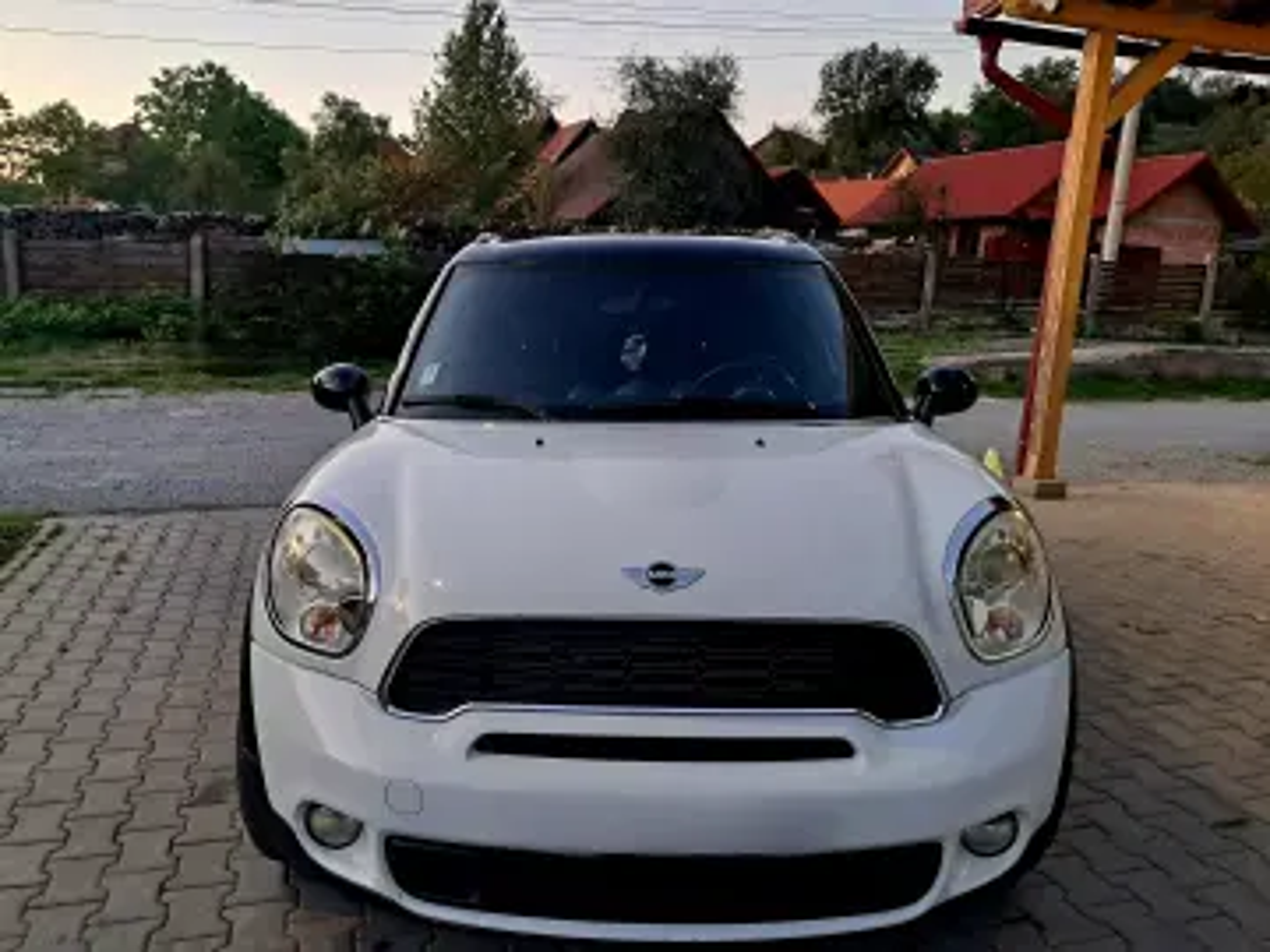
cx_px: 635
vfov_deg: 51.4
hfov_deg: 65.3
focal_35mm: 27
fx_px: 991
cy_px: 476
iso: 160
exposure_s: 1/50
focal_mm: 4
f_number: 1.8
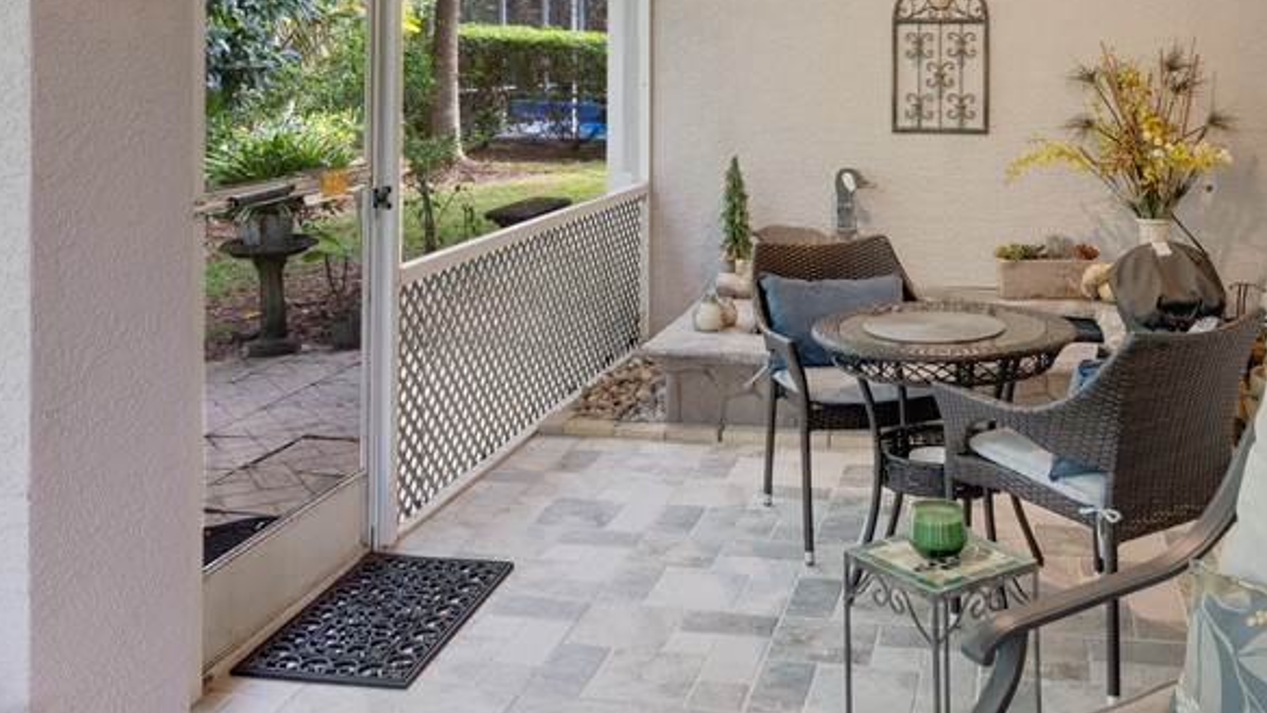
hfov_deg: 52.5
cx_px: 751
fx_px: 1276
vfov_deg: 29.6
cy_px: 41
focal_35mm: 38
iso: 320
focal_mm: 13
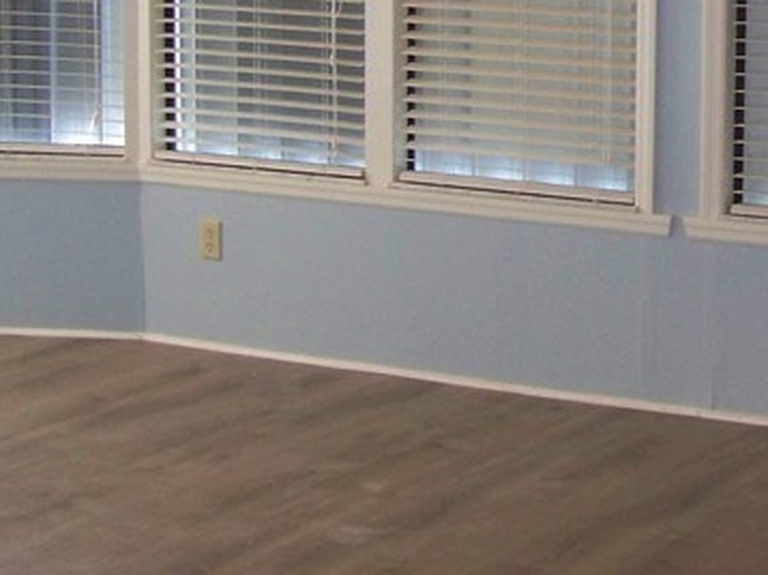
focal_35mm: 103
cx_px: 822
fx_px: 2284
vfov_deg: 14.2
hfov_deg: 18.4
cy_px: 21
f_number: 2.8
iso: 200
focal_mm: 5.85
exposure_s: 1/30
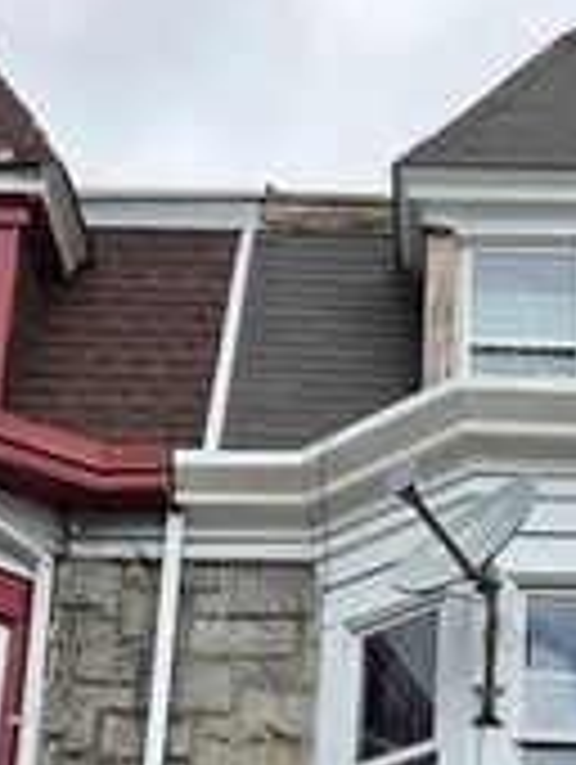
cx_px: 526
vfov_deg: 20.4
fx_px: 1992
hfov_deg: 16.2
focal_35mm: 90
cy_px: 907
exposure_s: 1/6618
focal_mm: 5.4
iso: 80
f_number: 1.8
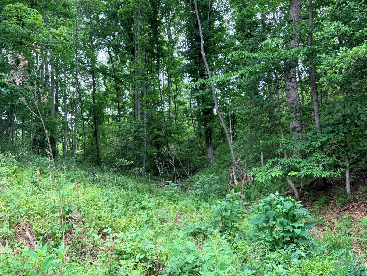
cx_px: 131
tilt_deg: +6.6
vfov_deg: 39.5
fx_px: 382
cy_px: 168
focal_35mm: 36
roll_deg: +1.2
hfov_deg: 50.7
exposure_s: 1/136
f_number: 1.78
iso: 64
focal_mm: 6.76
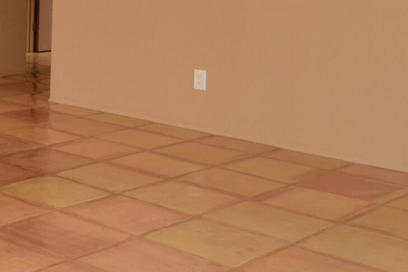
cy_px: 39
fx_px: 838
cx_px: -113
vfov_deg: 18.2
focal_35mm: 74
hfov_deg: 24.2
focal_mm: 12
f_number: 9
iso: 400
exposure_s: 1/25
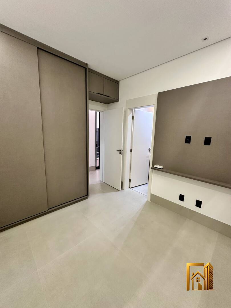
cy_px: 154
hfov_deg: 85.7
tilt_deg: -7.3
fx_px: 125
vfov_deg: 102.1
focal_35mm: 14
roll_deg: -2.6
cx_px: 116
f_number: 2.2
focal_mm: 2.22
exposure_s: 1/60
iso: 200
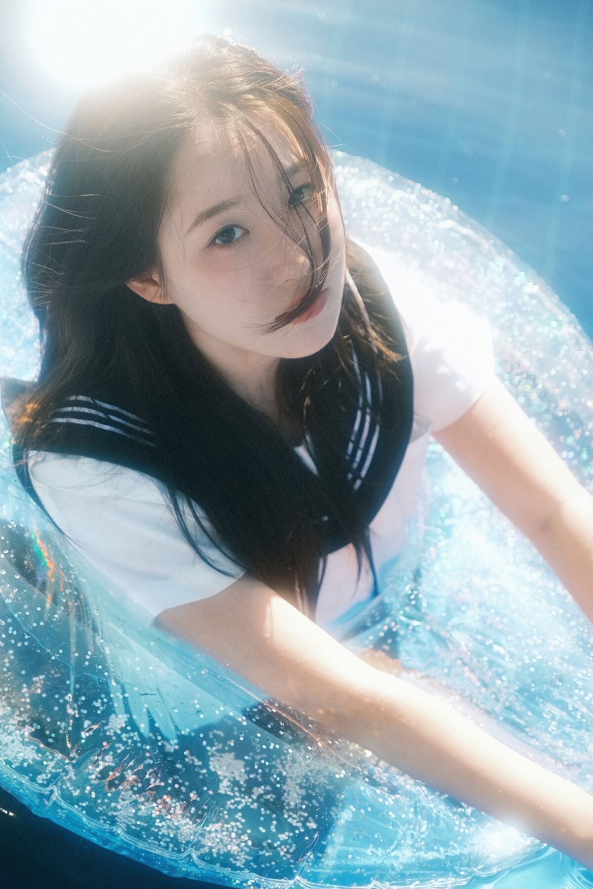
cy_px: 444
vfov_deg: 24.5
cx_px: 296
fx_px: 2051
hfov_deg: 16.5
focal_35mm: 83
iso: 160
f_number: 2.8
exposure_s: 1/500
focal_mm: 55
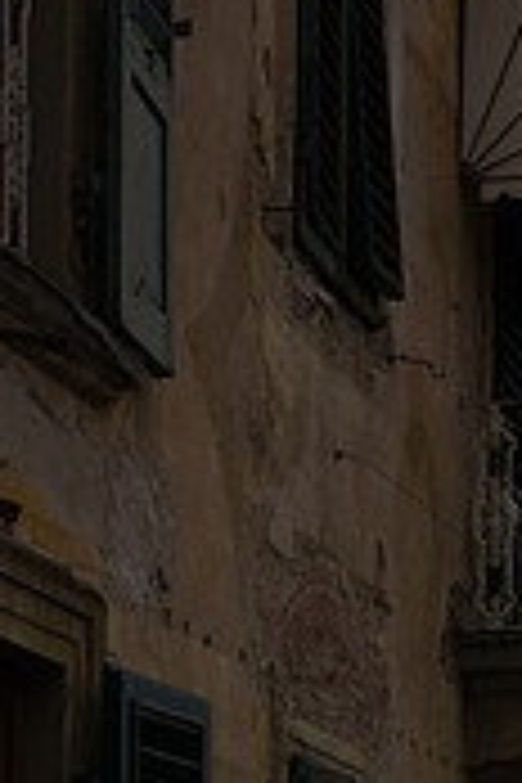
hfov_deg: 9.8
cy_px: 1202
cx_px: 358
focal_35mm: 140
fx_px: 3045
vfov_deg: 13.7
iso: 64
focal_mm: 42
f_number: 11
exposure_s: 1/200
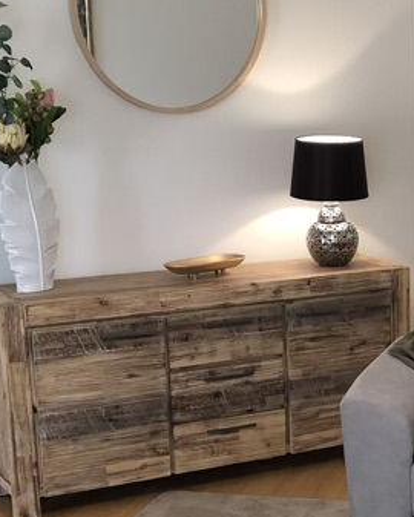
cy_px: 405
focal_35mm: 83
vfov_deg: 22.7
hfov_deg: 18.0
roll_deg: +0.9
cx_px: 417
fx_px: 1270
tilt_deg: -15.6
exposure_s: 1/17
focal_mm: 3.99
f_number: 1.8
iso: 40
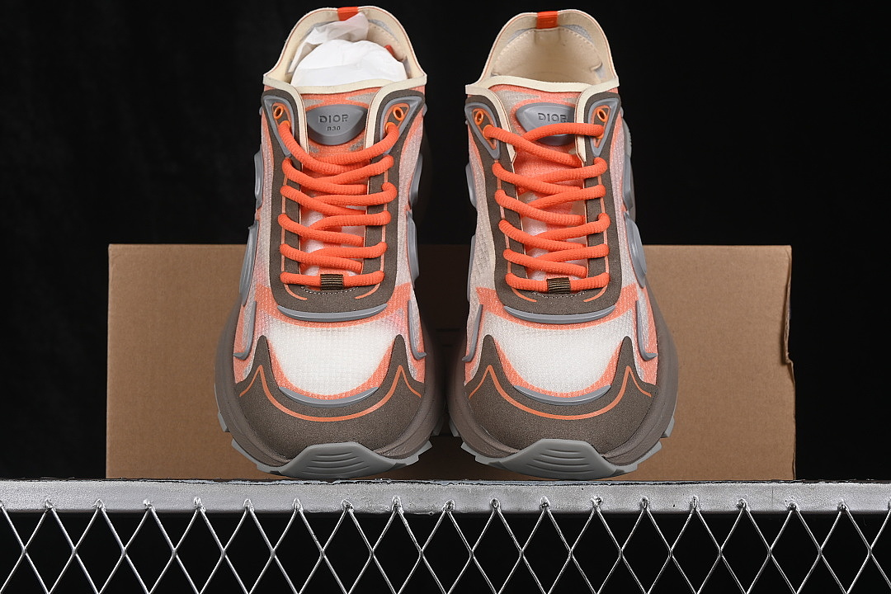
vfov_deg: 18.2
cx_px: 446
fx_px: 1856
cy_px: 297
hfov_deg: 27.0
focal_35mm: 75
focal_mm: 50
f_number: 8
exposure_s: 1/80
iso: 160
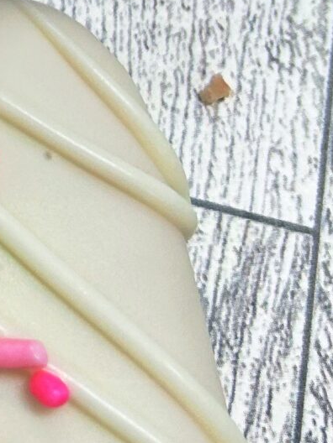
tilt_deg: -63.0
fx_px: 1616
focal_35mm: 126
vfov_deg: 14.6
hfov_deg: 10.7
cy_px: -213
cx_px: -357
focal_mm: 5.7
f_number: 1.5
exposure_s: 1/120
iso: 64
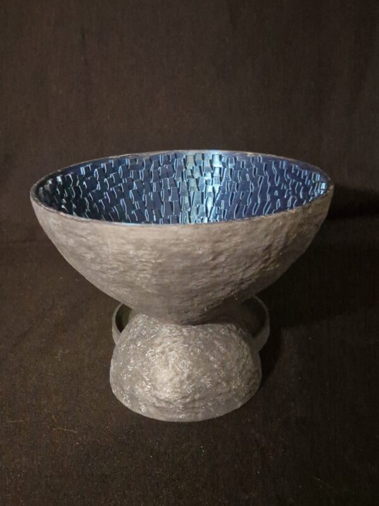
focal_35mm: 23
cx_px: 190
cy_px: 253
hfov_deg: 58.9
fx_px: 336
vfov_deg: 73.9
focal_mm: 5.4
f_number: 1.8
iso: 1000
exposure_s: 1/17
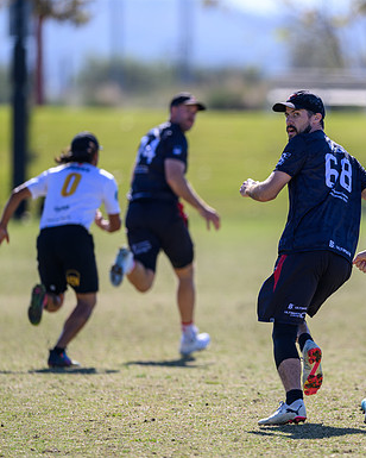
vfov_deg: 3.4
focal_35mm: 566
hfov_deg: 2.7
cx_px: 335
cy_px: 229
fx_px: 7664
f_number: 3.2
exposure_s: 1/1000
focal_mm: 400
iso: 100
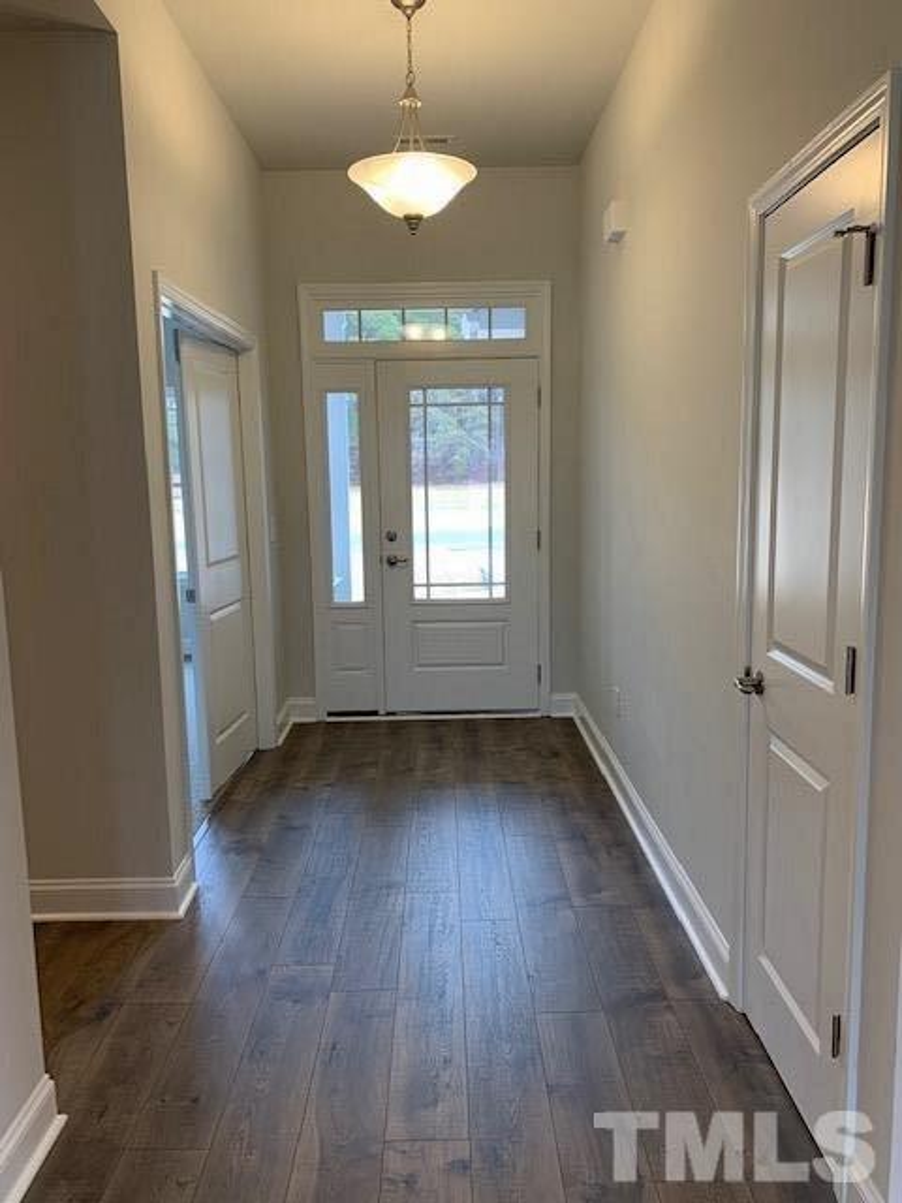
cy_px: 602
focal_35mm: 26
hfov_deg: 53.1
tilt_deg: -7.3
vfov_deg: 67.3
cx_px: 451
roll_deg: +0.4
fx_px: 903
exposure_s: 1/60
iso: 50
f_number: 1.8
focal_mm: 4.25
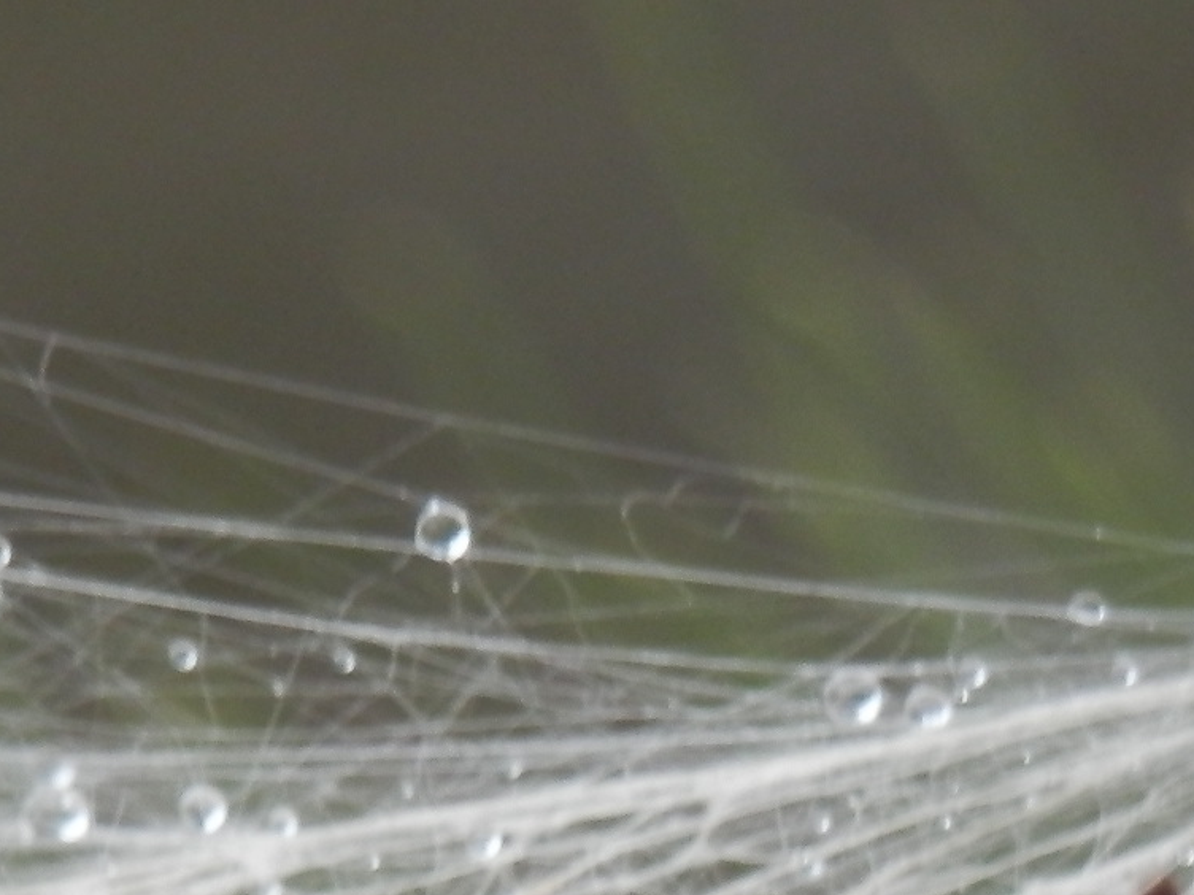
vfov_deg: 0.9
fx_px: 56396
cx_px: 529
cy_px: 1143
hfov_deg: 1.2
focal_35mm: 1635
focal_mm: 108
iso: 200
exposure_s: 1/125
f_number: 6.9
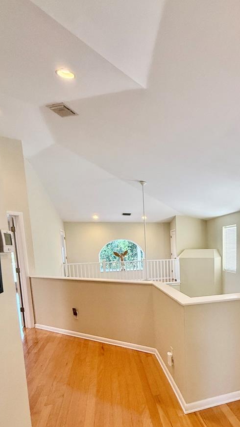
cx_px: 181
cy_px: 277
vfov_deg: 81.6
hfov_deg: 51.2
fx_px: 238
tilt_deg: -6.0
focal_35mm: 21
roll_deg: +0.5
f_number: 2.2
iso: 200
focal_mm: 2.22
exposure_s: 1/120
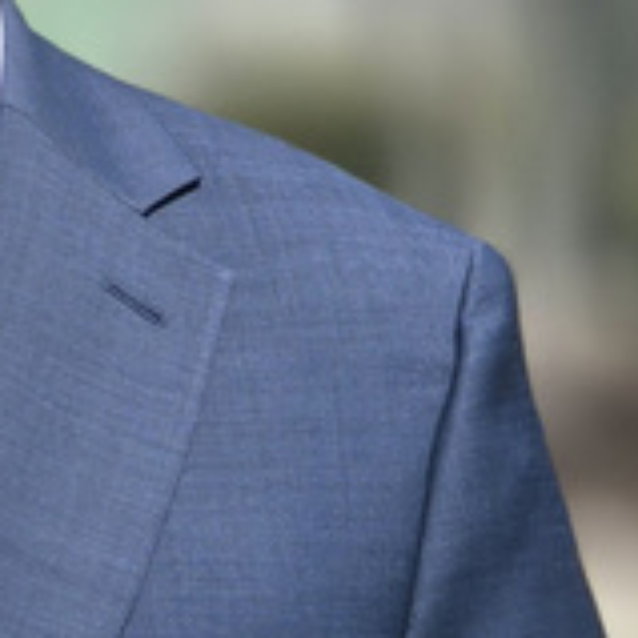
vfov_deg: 2.7
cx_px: -253
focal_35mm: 654
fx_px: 13637
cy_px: 546
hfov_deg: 2.7
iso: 64
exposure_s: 1/1222
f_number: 3.4
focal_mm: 18.6
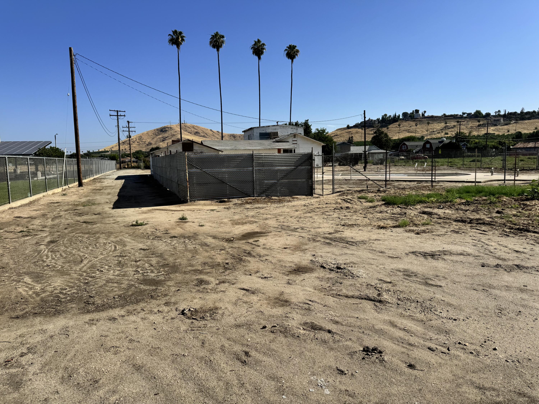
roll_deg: +1.6
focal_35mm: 24
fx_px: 374
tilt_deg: -5.6
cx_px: 270
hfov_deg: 71.6
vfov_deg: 56.8
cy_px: 202
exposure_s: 1/7092
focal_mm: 6.76
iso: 80
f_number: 1.78
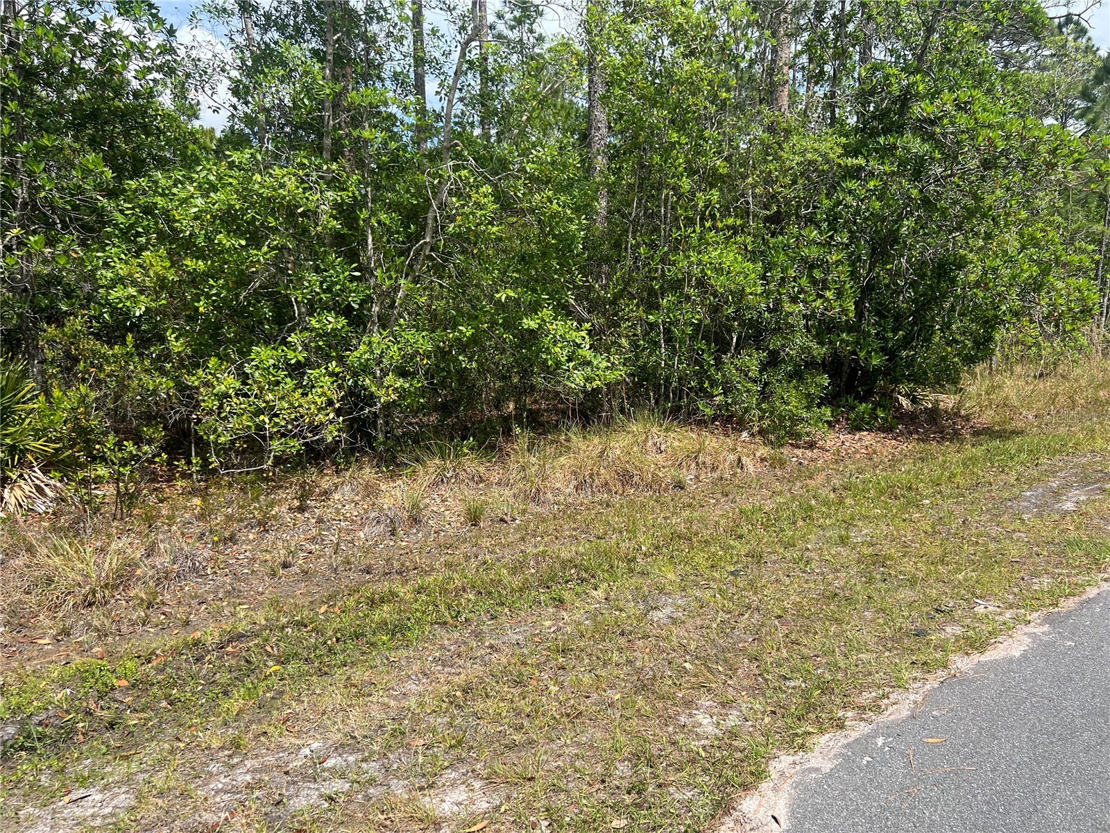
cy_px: 416
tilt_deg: -7.9
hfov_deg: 67.3
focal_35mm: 26
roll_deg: +1.3
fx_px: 834
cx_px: 555
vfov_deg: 53.1
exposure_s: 1/2513
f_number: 1.5
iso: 50
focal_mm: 5.7
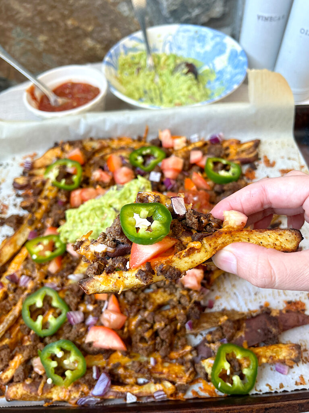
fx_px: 310
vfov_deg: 67.3
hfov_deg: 53.0
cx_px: 154
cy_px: 206
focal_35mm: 26
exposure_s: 1/60
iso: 64
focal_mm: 5.7
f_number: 1.5
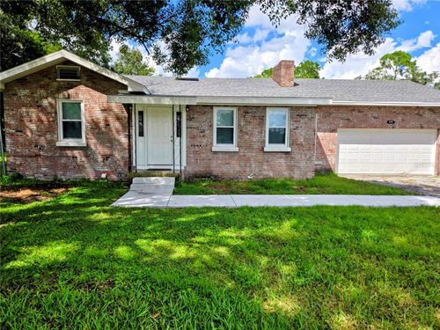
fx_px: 292
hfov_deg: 73.9
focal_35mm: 23
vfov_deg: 58.9
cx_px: 220
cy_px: 165
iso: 25
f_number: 1.8
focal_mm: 5.4
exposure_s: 1/1597
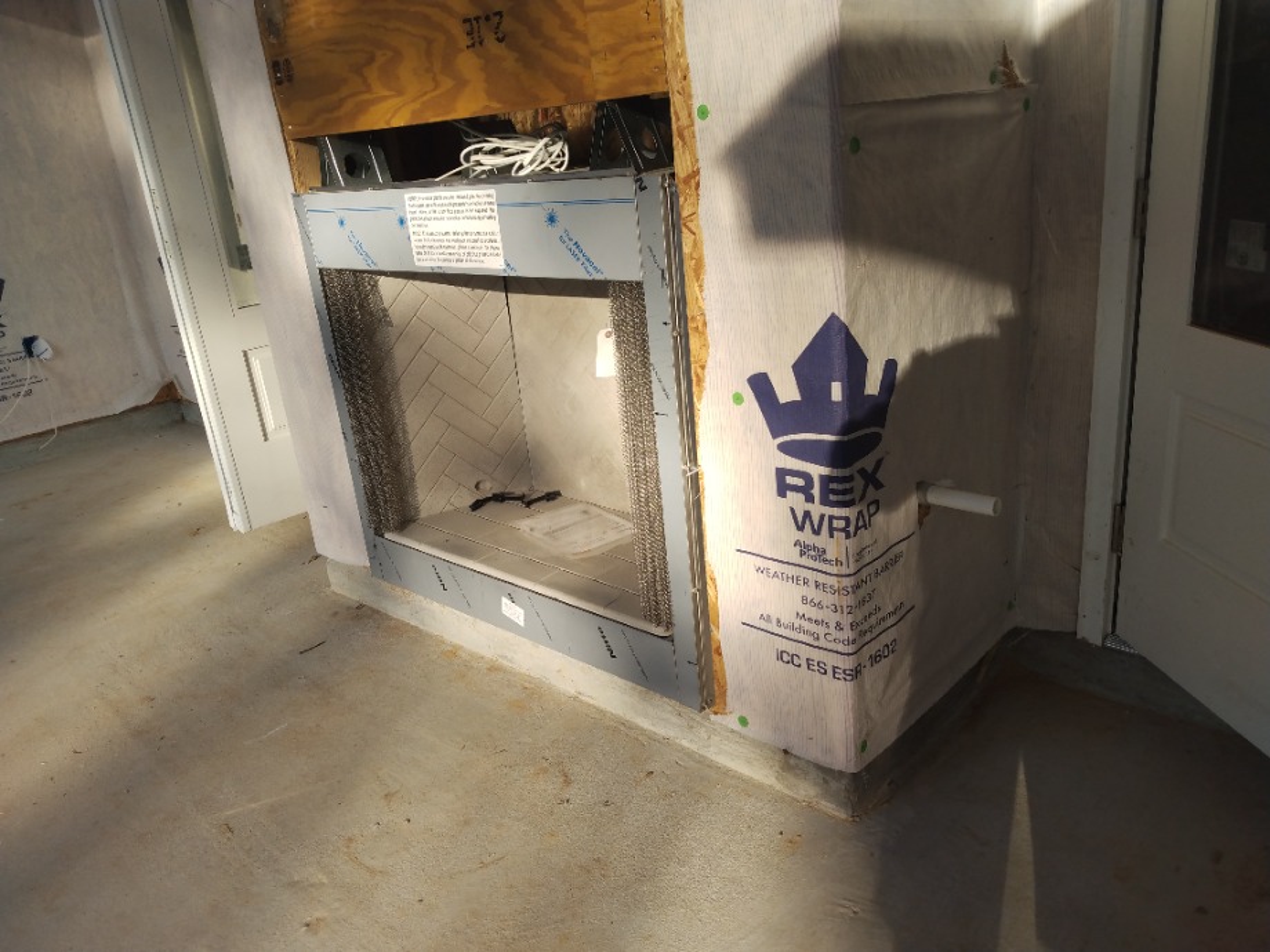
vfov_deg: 66.0
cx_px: 635
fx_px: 734
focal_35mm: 20
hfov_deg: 81.7
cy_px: 476
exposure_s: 1/414
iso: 100
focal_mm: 3.54
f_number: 2
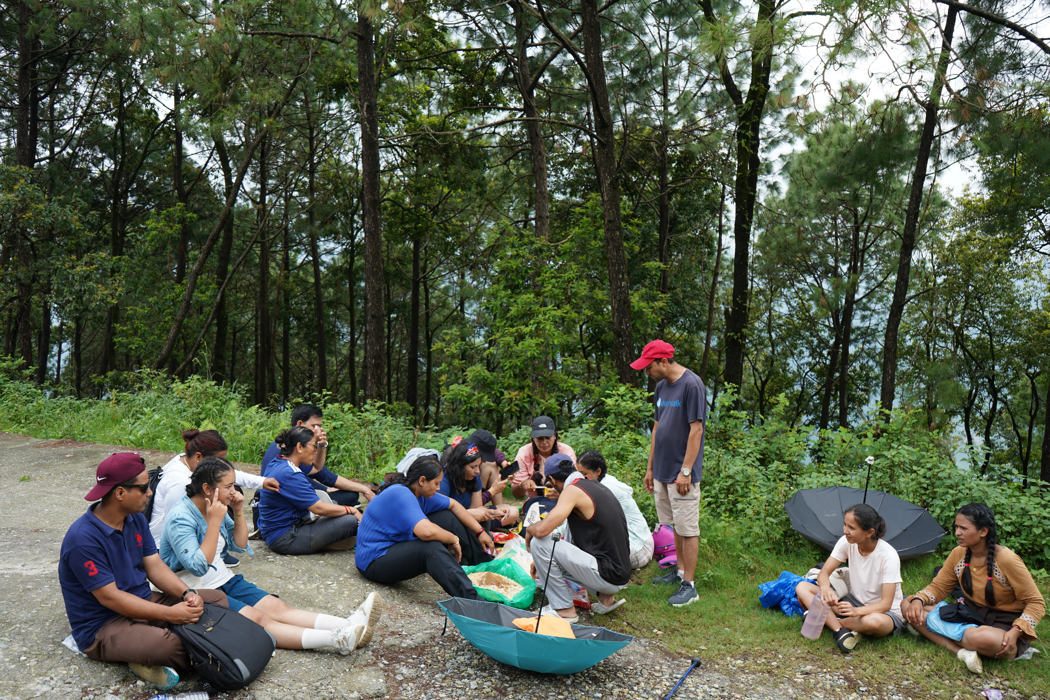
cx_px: 525
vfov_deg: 41.1
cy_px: 350
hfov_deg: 58.7
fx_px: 933
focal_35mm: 32
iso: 100
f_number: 6.3
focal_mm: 32
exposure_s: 1/125
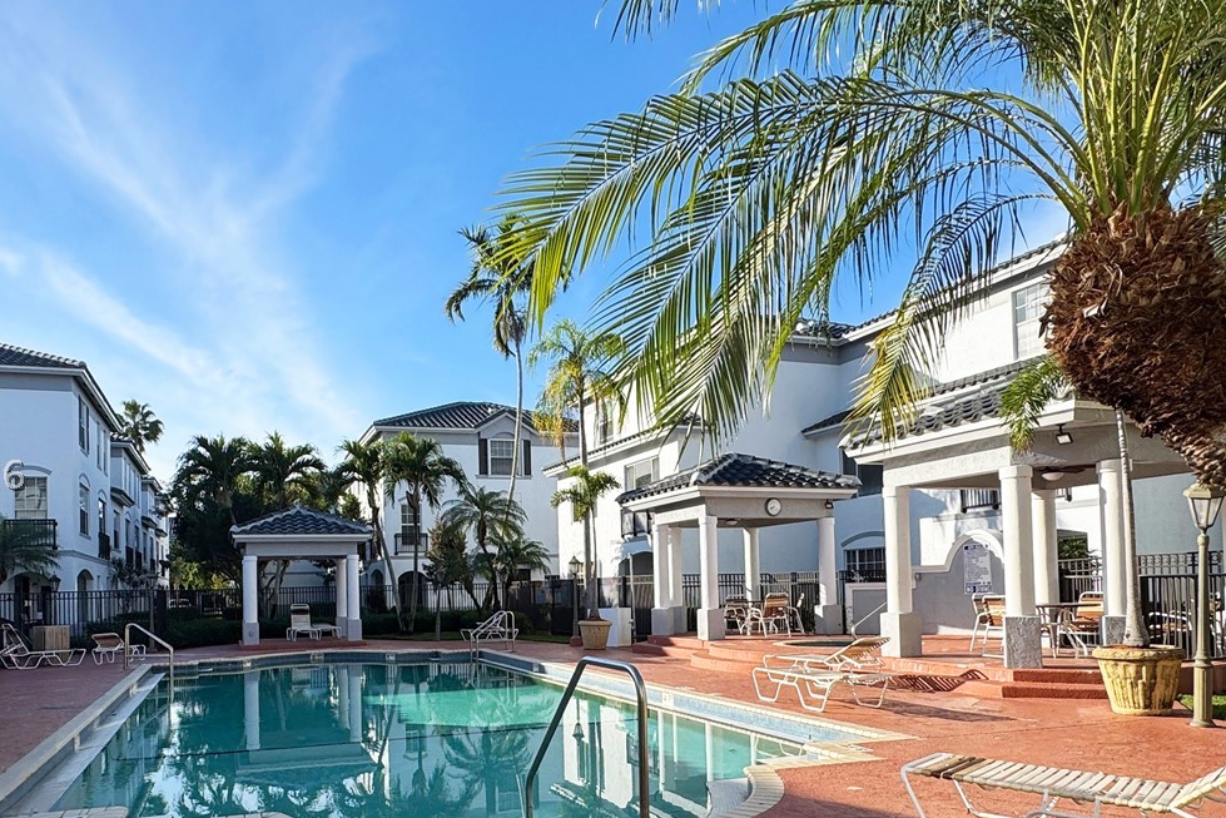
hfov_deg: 69.0
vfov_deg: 49.4
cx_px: 518
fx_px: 886
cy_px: 473
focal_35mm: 26
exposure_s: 1/125
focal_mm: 10
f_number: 5.6
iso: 800
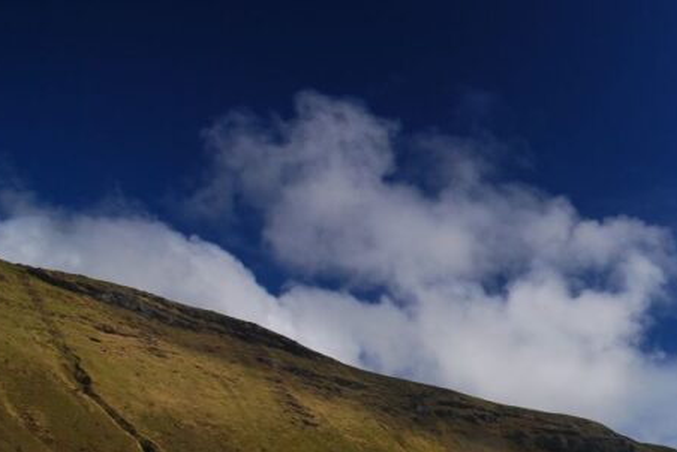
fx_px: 640
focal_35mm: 34
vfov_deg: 36.3
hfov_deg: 45.5
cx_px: 699
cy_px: 415
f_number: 9
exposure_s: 1/320
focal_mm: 10
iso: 200
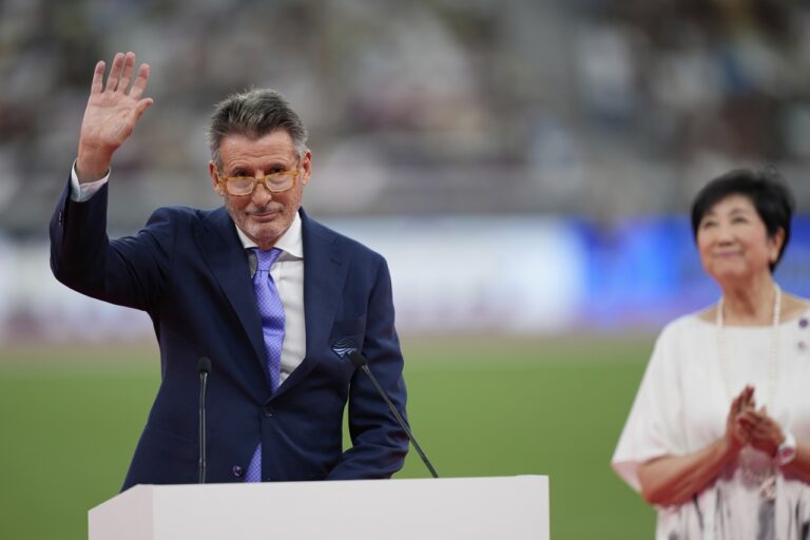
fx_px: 8999
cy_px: 270
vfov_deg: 3.4
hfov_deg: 5.2
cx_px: 405
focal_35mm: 400
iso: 160
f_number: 2.8
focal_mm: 400
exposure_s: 1/250
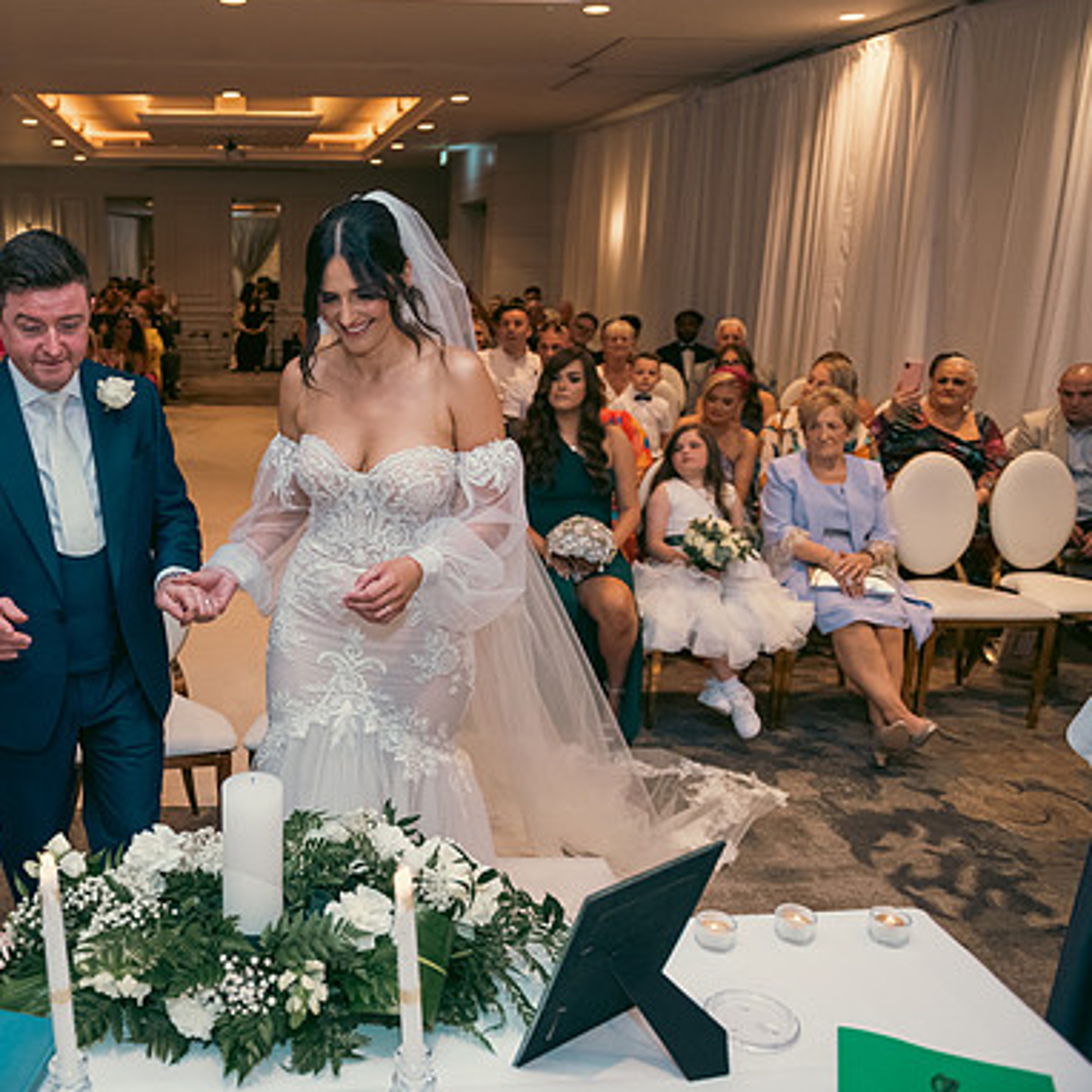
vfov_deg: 52.5
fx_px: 1106
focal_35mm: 31
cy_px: 545
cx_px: 297
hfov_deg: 50.7
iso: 800
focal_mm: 24
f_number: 3.5
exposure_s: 1/160
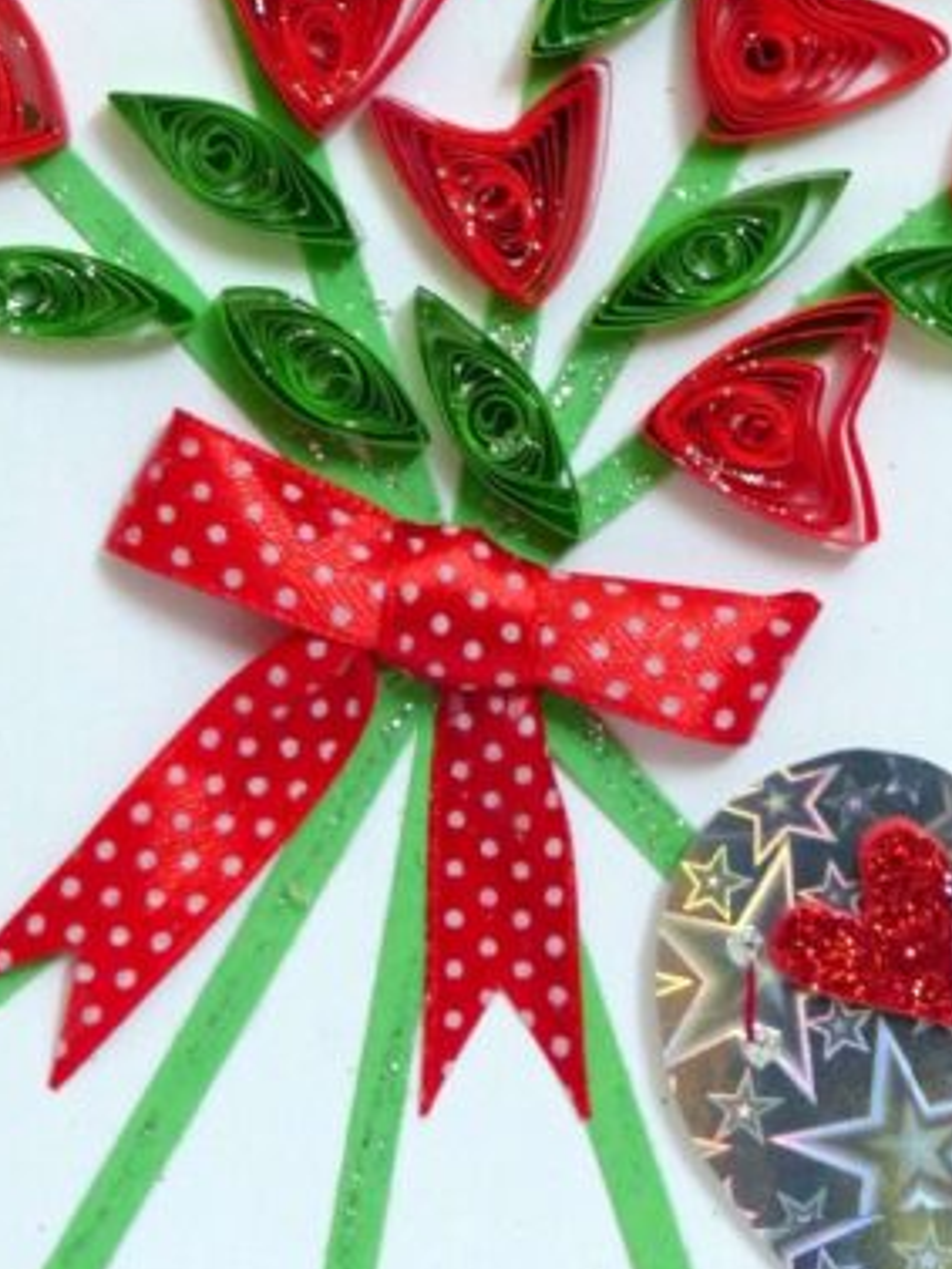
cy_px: 380
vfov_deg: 18.5
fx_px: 3885
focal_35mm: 106
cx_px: 589
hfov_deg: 14.0
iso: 400
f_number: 2.8
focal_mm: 9.1
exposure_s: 1/15
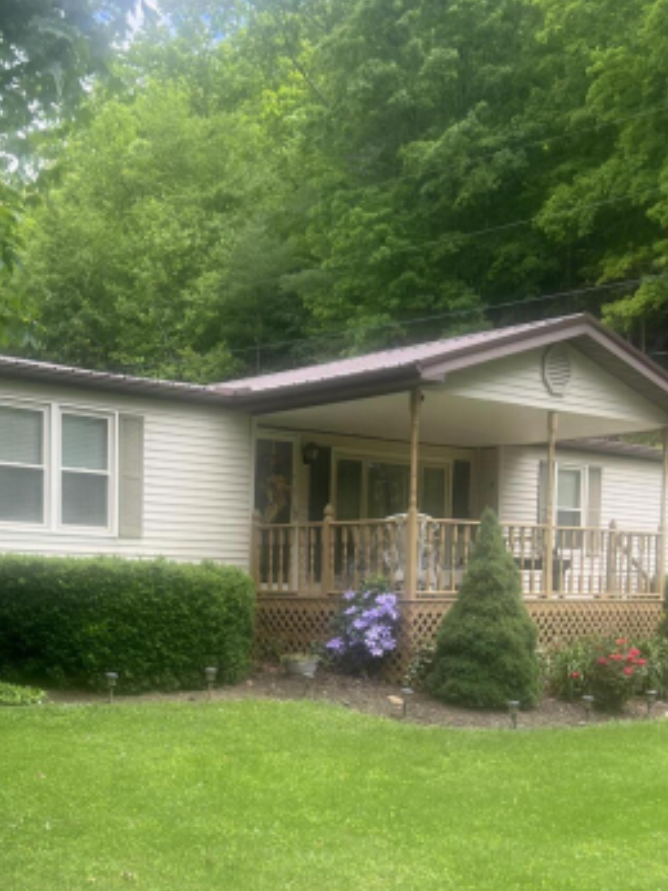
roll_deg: +0.9
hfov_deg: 28.8
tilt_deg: -2.1
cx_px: 200
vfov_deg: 37.2
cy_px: 677
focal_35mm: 50
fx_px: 1287
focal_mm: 5.7
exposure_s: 1/748
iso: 50
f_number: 1.5
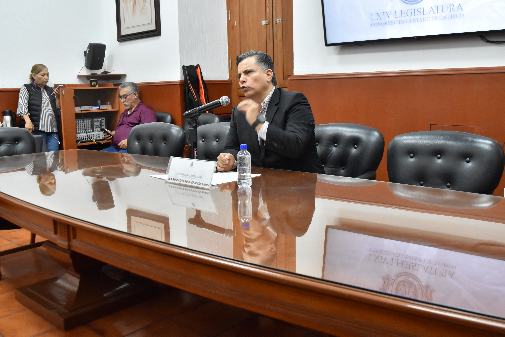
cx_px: 252
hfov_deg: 55.1
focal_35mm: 34
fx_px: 484
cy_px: 168
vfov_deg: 38.4
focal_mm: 23
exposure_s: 1/80
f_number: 5.6
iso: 1600
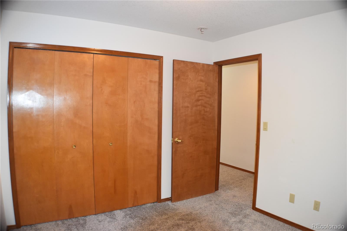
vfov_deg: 40.0
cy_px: 116
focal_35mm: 33
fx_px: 318
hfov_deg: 57.2
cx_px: 174
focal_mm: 22
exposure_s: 1/80
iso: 800
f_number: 4.5
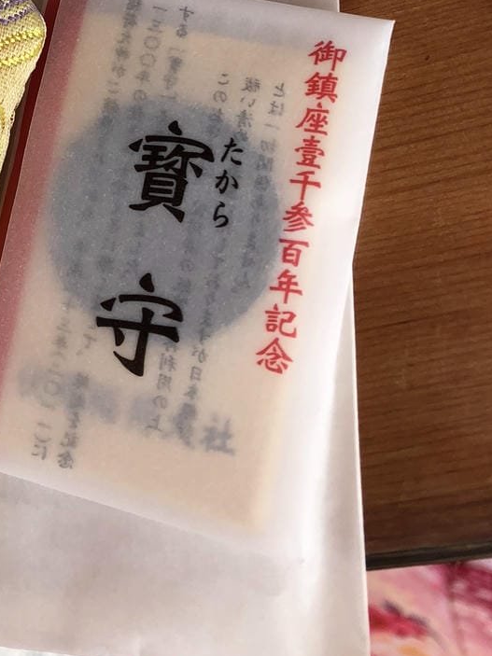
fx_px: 1251
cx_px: -29
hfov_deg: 21.3
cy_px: -63
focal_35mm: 66
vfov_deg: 27.0
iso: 25
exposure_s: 1/120
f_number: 1.8
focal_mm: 3.99
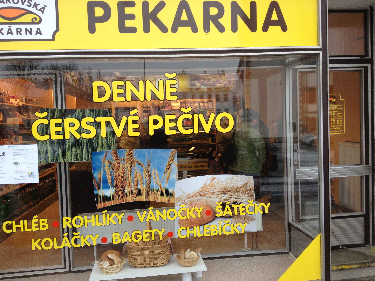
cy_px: 140
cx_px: 188
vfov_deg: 40.7
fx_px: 379
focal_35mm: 35
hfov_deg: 52.6
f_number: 2.4
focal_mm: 4.28
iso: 50
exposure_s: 1/120
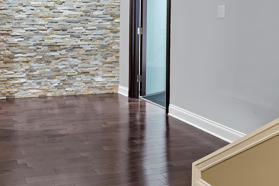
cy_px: 35
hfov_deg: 41.3
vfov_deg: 29.8
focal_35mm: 44
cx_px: 33
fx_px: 341
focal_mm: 19
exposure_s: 5
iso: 250
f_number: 9
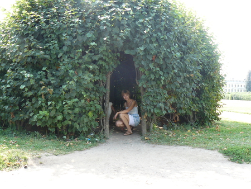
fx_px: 261
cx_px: 126
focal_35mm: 36
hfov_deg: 51.3
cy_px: 94
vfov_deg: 39.7
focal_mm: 6
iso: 100
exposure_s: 1/100
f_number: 3.2
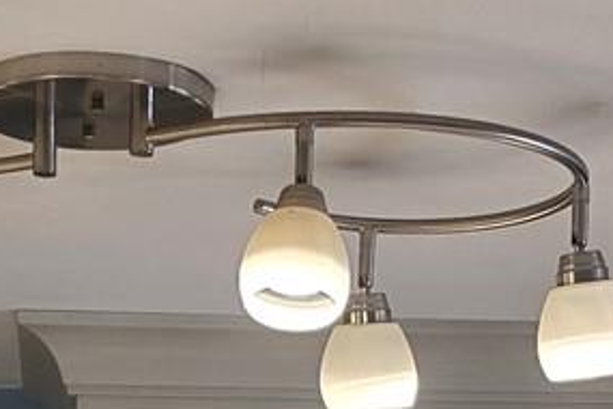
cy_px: 911
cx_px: 265
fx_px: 2929
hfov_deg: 11.9
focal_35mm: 172
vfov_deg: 7.5
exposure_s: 1/120
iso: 125
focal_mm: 6.5
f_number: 1.4
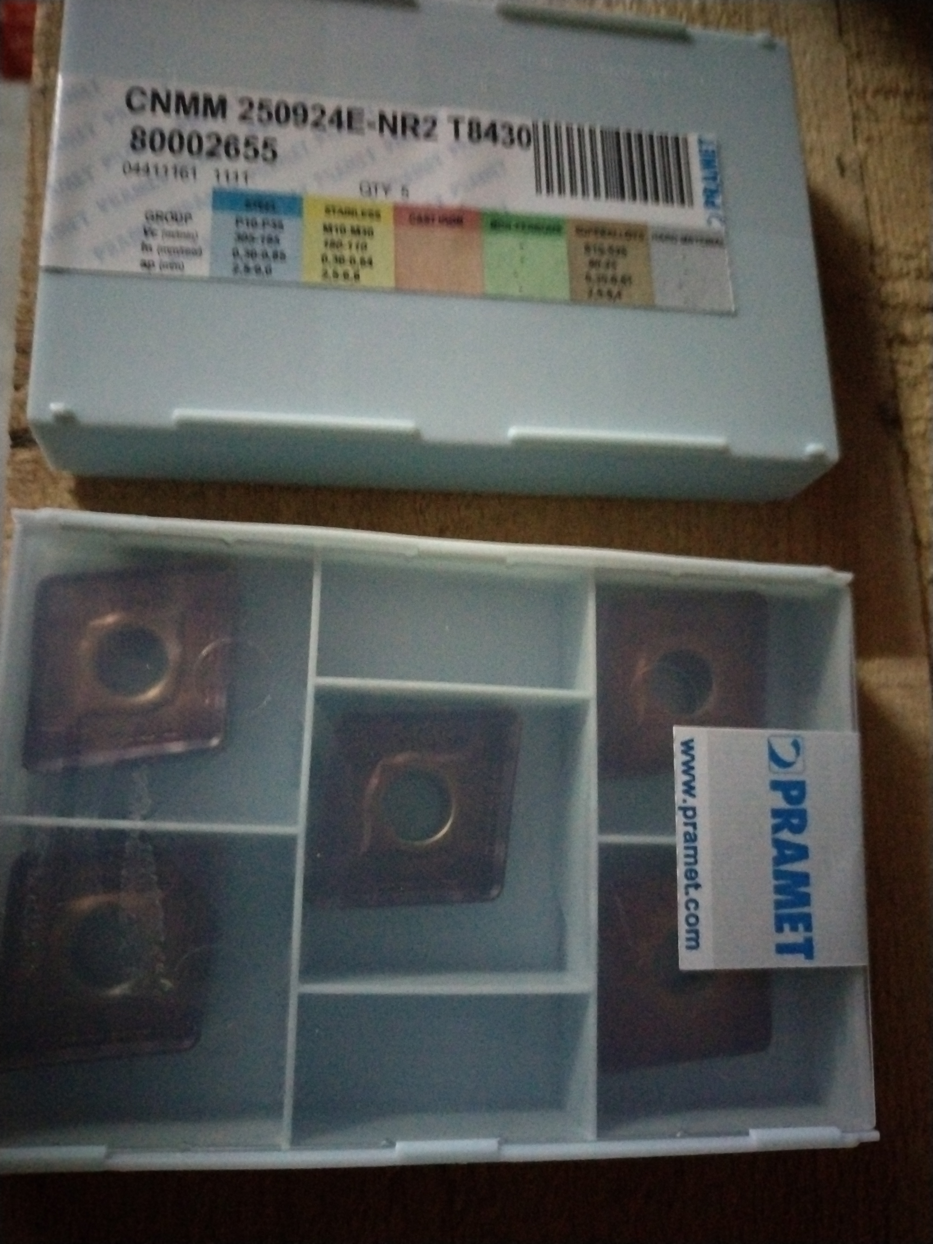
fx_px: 934
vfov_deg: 67.3
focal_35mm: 26
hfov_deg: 53.1
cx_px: 466
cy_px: 622
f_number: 1.8
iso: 5714
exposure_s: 1/12.5
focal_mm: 4.75
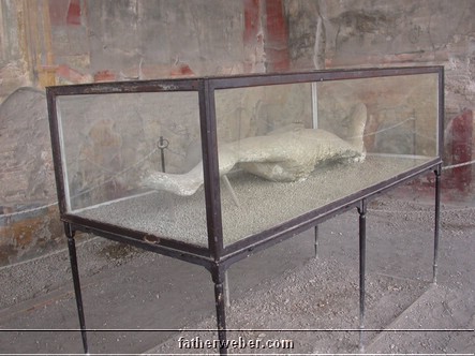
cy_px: 178
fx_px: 521
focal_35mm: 38
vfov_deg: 37.7
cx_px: 238
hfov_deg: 49.0
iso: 100
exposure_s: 1/83
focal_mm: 7.85
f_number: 3.3
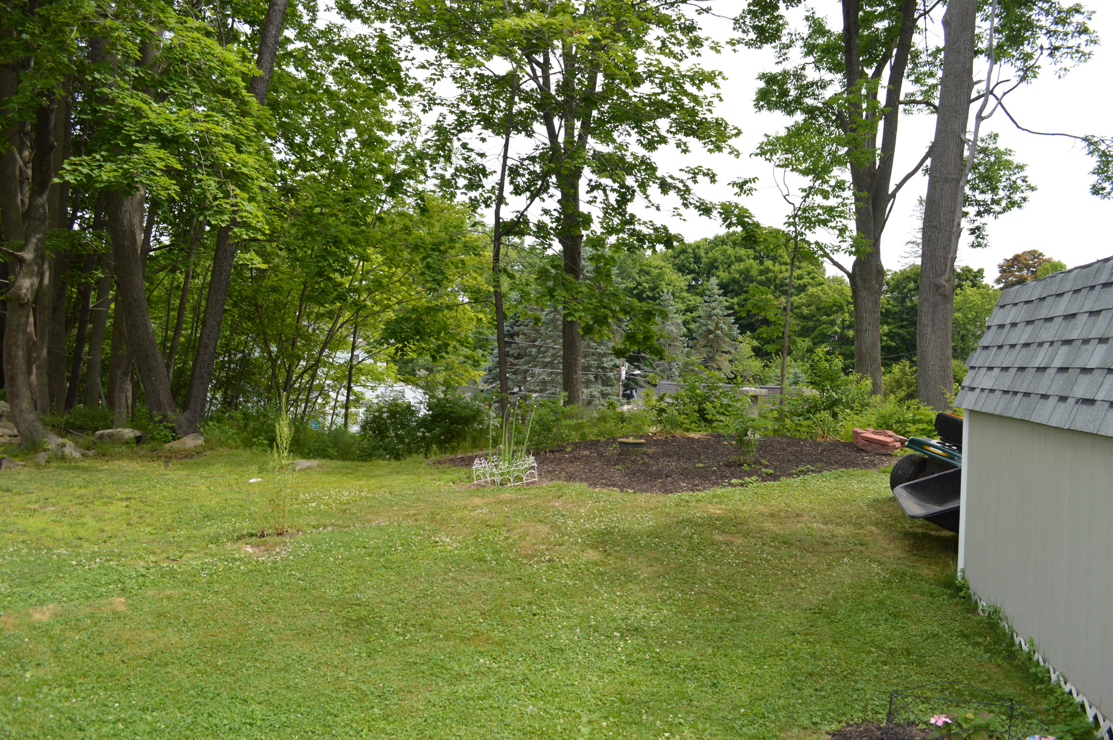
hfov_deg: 67.4
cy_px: 370
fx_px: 834
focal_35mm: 27
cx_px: 556
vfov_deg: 47.8
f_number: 5.6
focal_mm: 18
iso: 100
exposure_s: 1/200
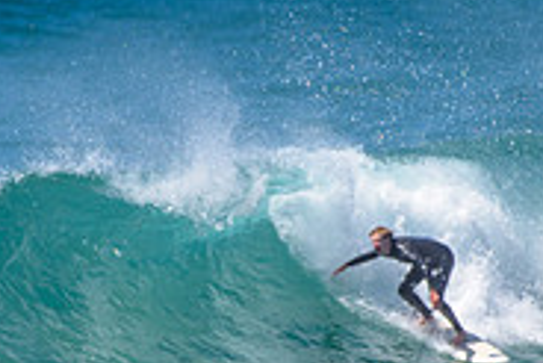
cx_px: 270
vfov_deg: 0.7
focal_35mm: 1931
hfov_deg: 1.1
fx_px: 29148
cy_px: 277
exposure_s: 1/2000
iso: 100
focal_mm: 500
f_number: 5.6
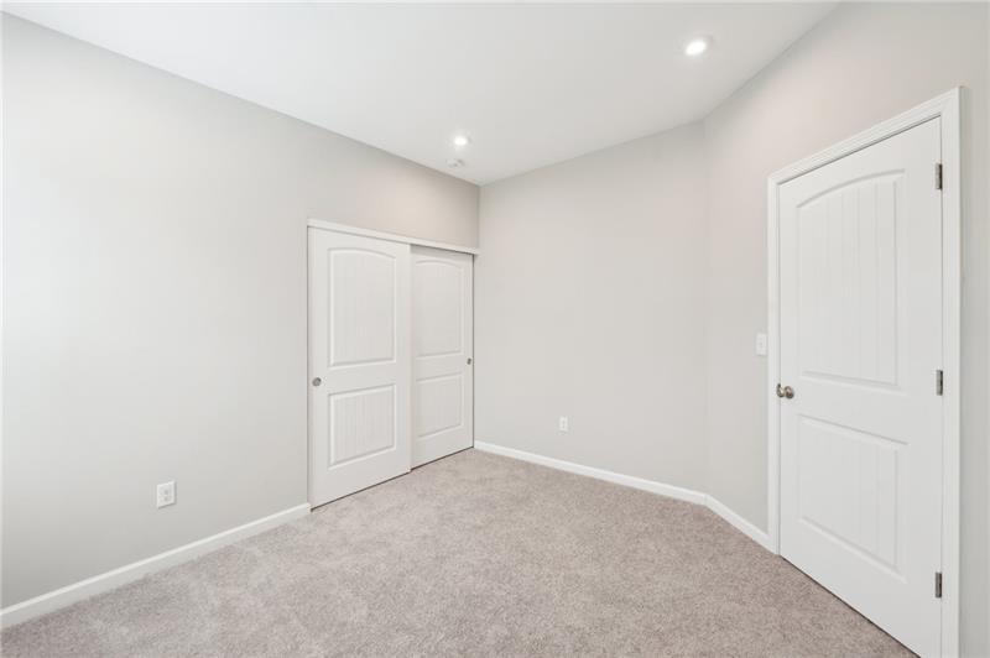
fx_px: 385
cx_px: 495
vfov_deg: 81.1
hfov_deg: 104.3
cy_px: 329
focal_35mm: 14
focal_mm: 14
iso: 320
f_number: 8
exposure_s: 1/30
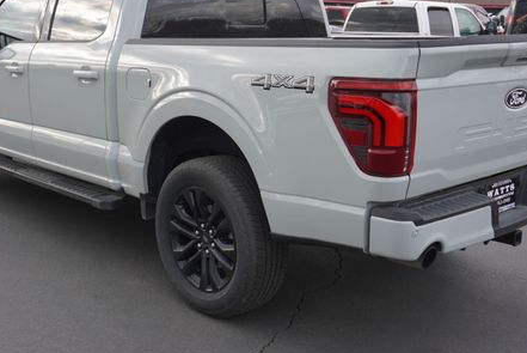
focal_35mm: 46
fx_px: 670
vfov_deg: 29.4
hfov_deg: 42.9
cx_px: 239
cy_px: 153
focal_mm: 21
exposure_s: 1/100
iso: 100
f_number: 5
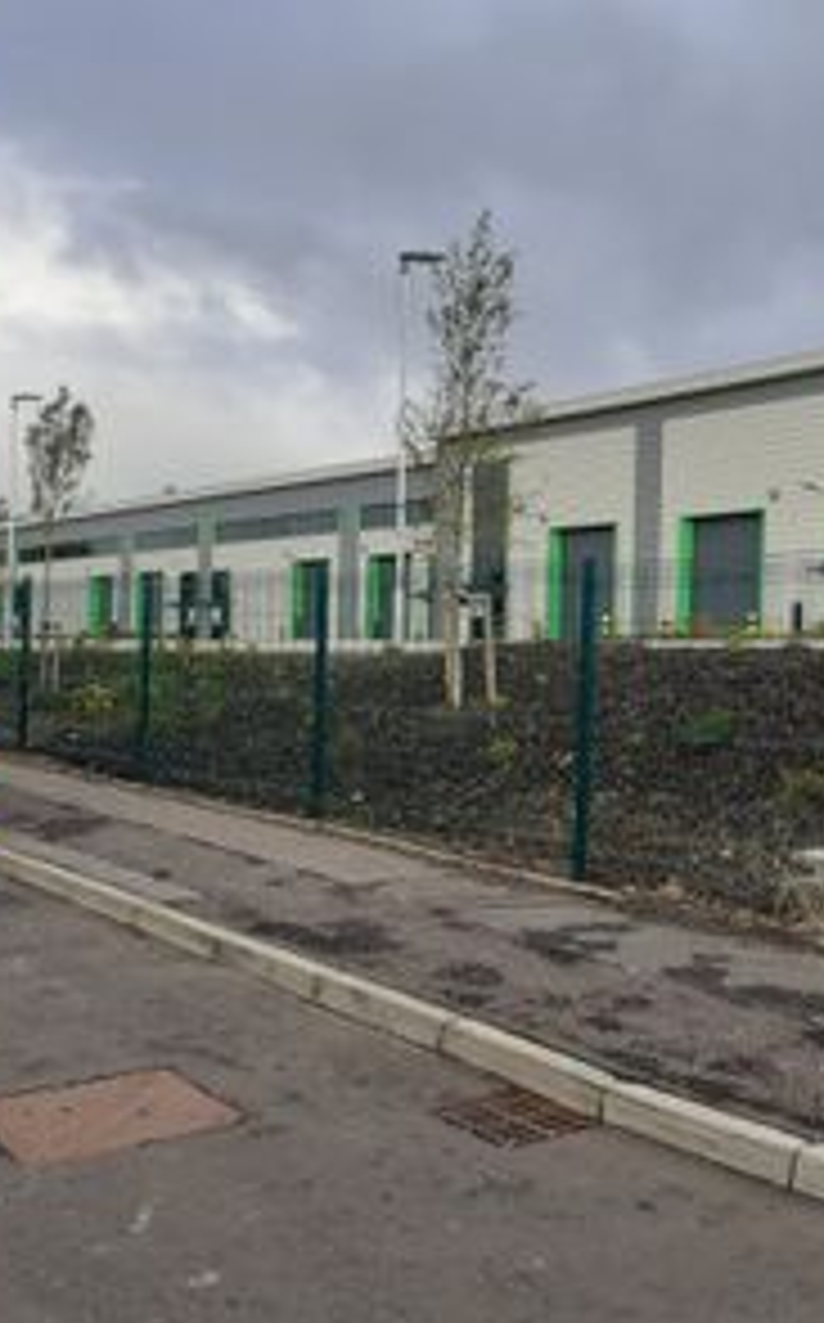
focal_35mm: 39
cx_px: 693
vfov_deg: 50.4
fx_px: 1405
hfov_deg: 31.6
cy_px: 666
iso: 40
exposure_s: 1/504
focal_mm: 3.6
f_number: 1.9
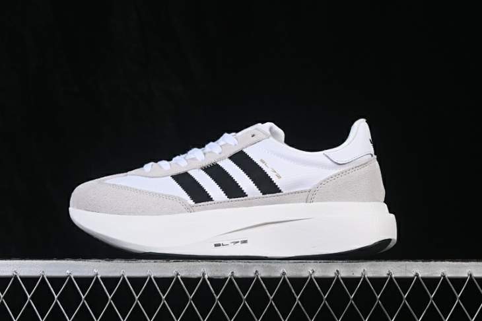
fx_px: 1004
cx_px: 241
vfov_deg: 18.2
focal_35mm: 75
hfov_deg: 27.0
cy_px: 160
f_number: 8
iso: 160
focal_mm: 50
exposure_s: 1/80
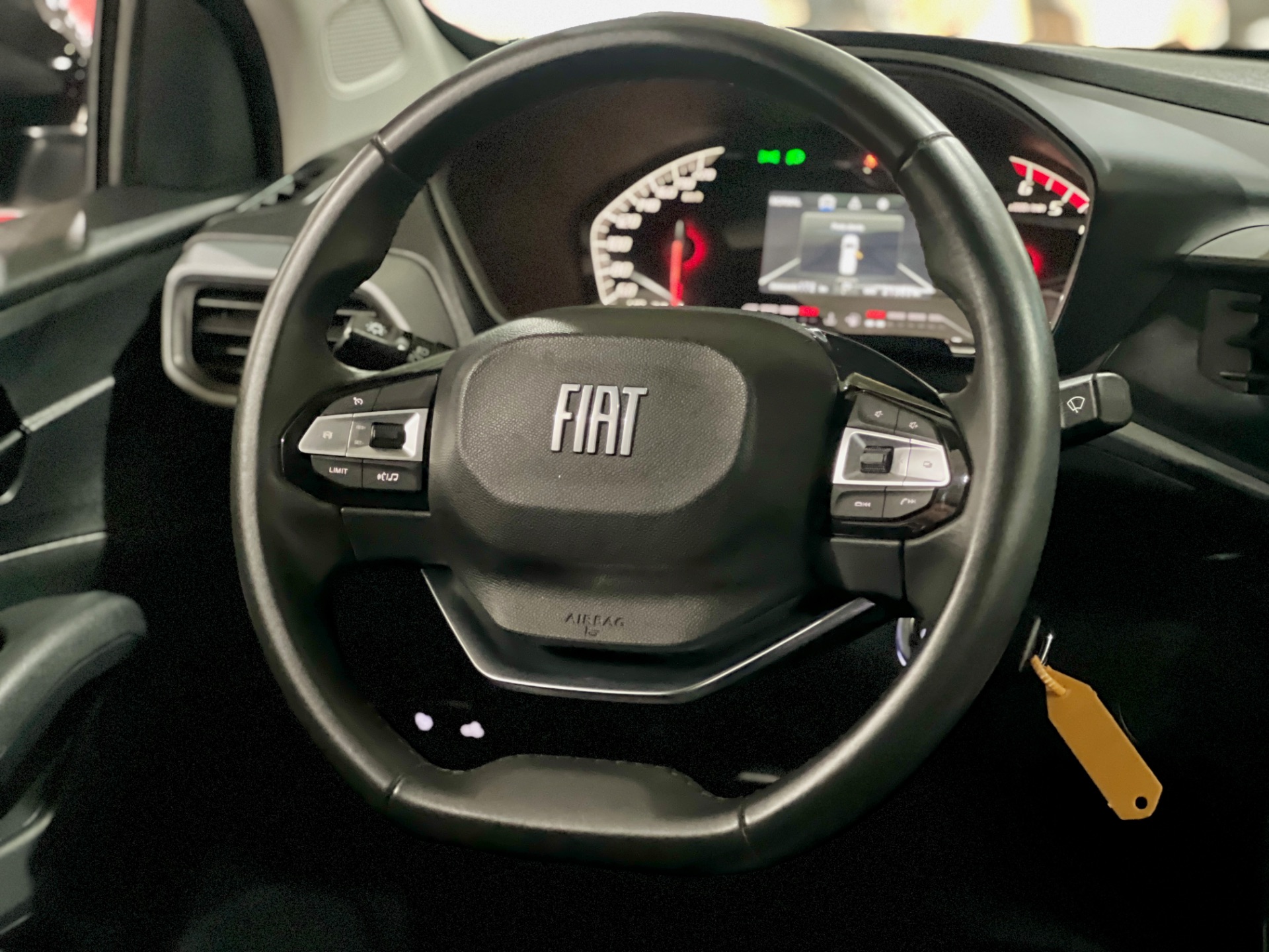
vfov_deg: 19.1
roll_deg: +2.0
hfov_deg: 25.3
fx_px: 2823
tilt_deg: -15.1
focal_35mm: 77
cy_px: 476
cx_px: 634
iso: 1250
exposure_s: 1/15
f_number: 2.8
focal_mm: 9
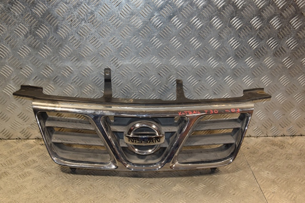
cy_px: 102
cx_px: 152
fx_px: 356
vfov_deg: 31.9
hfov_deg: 46.4
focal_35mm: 42
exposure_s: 1/200
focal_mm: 28
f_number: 5.6
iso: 800
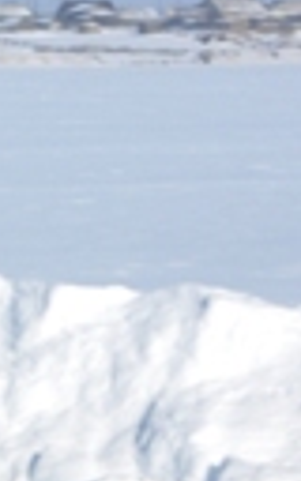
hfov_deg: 3.9
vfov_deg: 6.9
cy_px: 423
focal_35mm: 305
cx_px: -1189
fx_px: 4003
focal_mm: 32
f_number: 11
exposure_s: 1/500
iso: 200
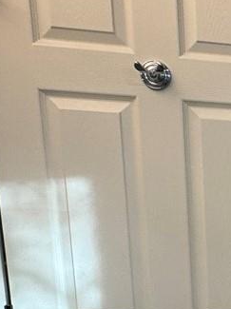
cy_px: 306
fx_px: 615
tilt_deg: -12.6
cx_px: 480
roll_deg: -2.9
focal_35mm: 69
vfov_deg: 26.7
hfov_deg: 15.9
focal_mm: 2.22
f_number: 2.2
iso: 100
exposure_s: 1/120
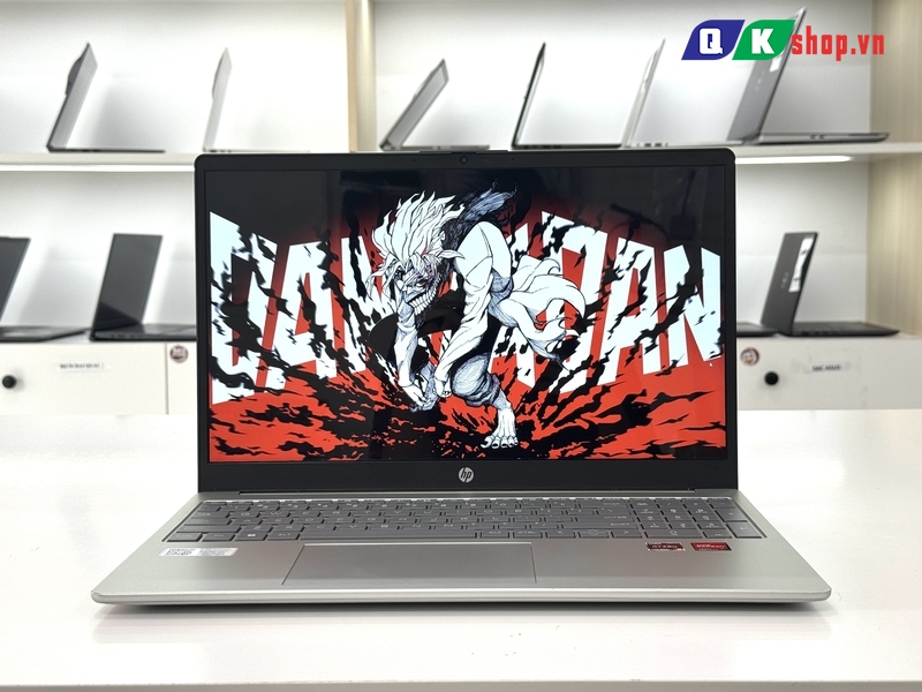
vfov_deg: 30.3
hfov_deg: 39.7
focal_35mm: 48
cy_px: 346
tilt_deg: -4.6
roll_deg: +1.4
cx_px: 461
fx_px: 1278
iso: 64
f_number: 1.78
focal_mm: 6.76
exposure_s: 1/146
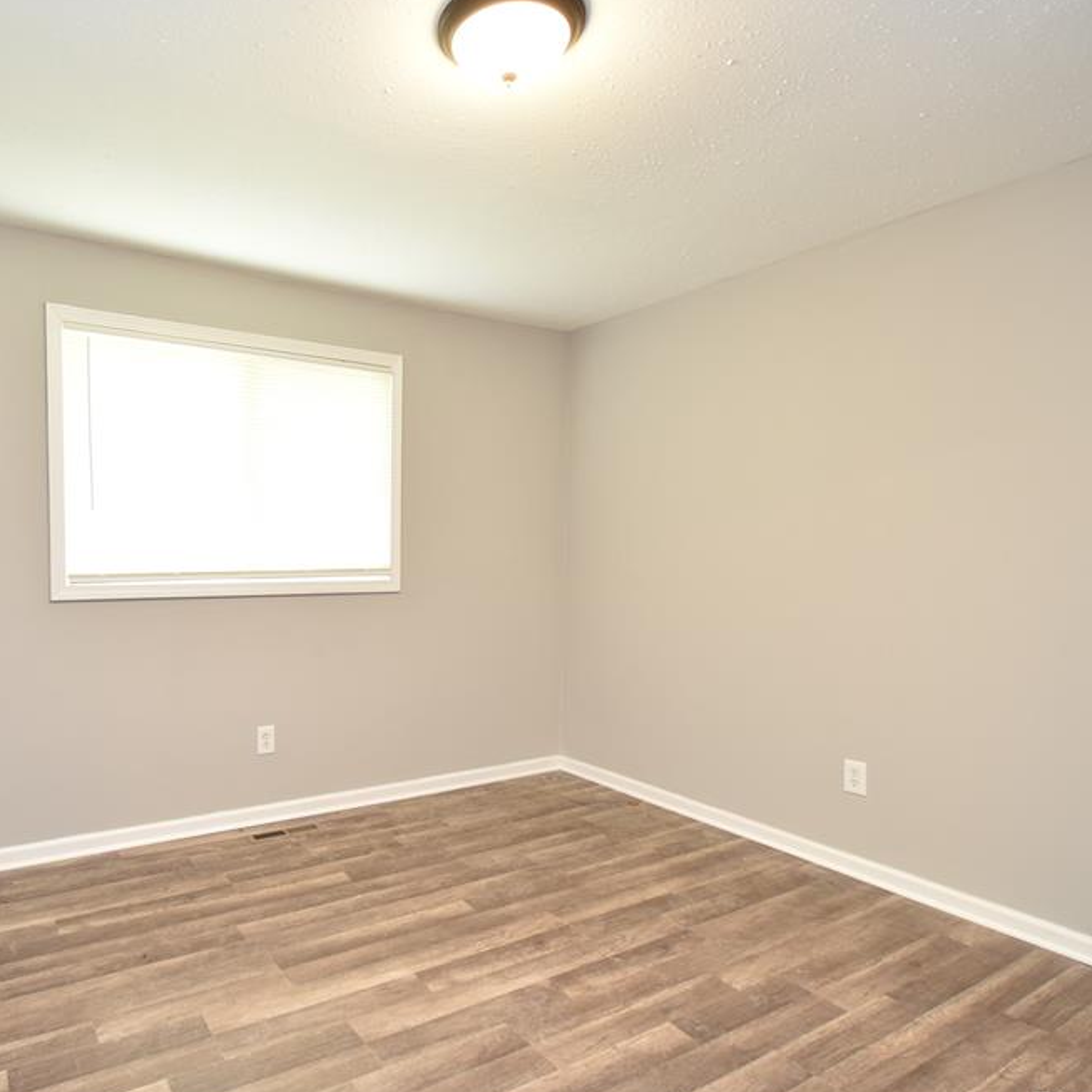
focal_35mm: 20
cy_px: 560
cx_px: 344
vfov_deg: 74.8
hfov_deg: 72.1
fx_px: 714
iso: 250
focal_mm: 10
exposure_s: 1/13
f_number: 4.5
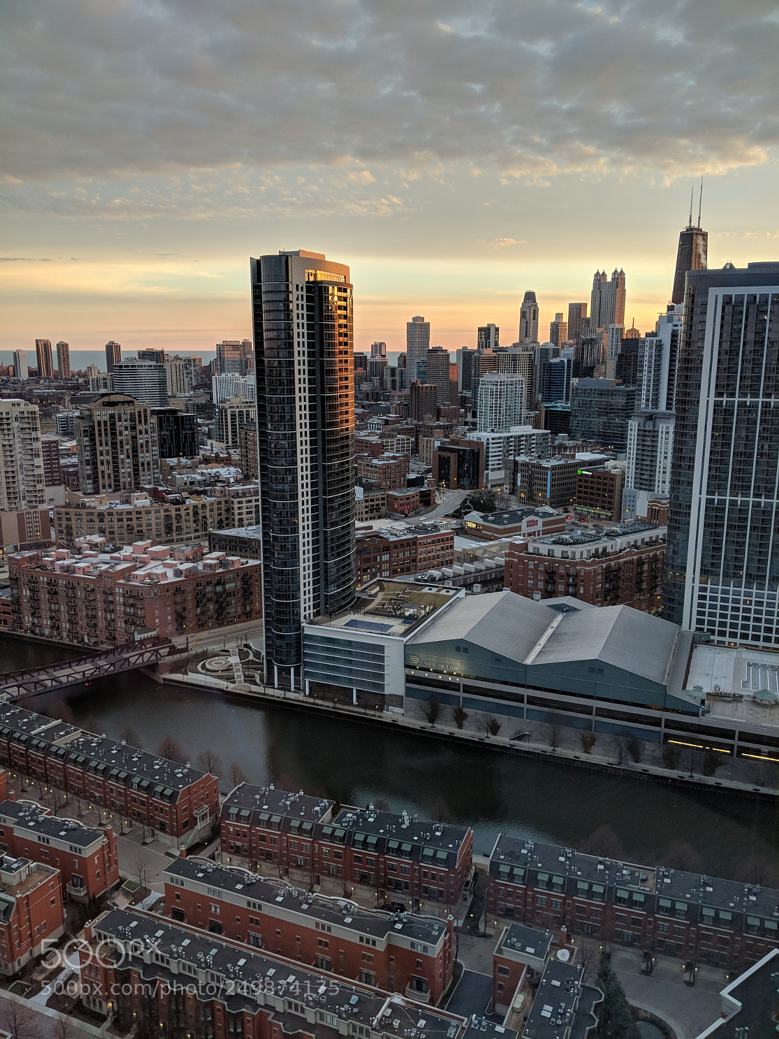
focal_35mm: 27
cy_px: 520
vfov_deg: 65.3
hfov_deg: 51.4
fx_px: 810
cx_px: 390
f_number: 1.8
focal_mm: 4.44
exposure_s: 1/120
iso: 58
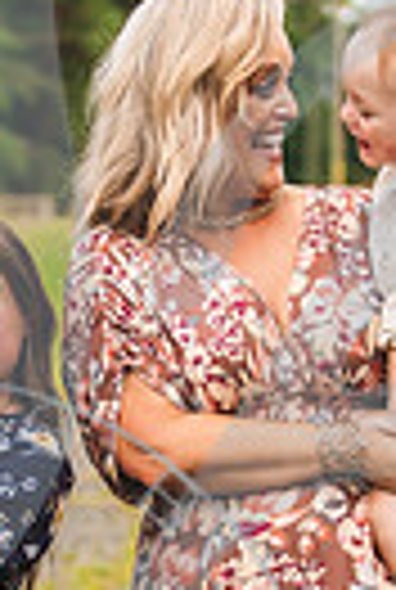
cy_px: 450
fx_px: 3939
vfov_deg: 8.5
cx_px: 117
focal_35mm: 240
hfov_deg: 5.8
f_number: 4
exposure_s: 1/250
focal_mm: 70
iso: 320
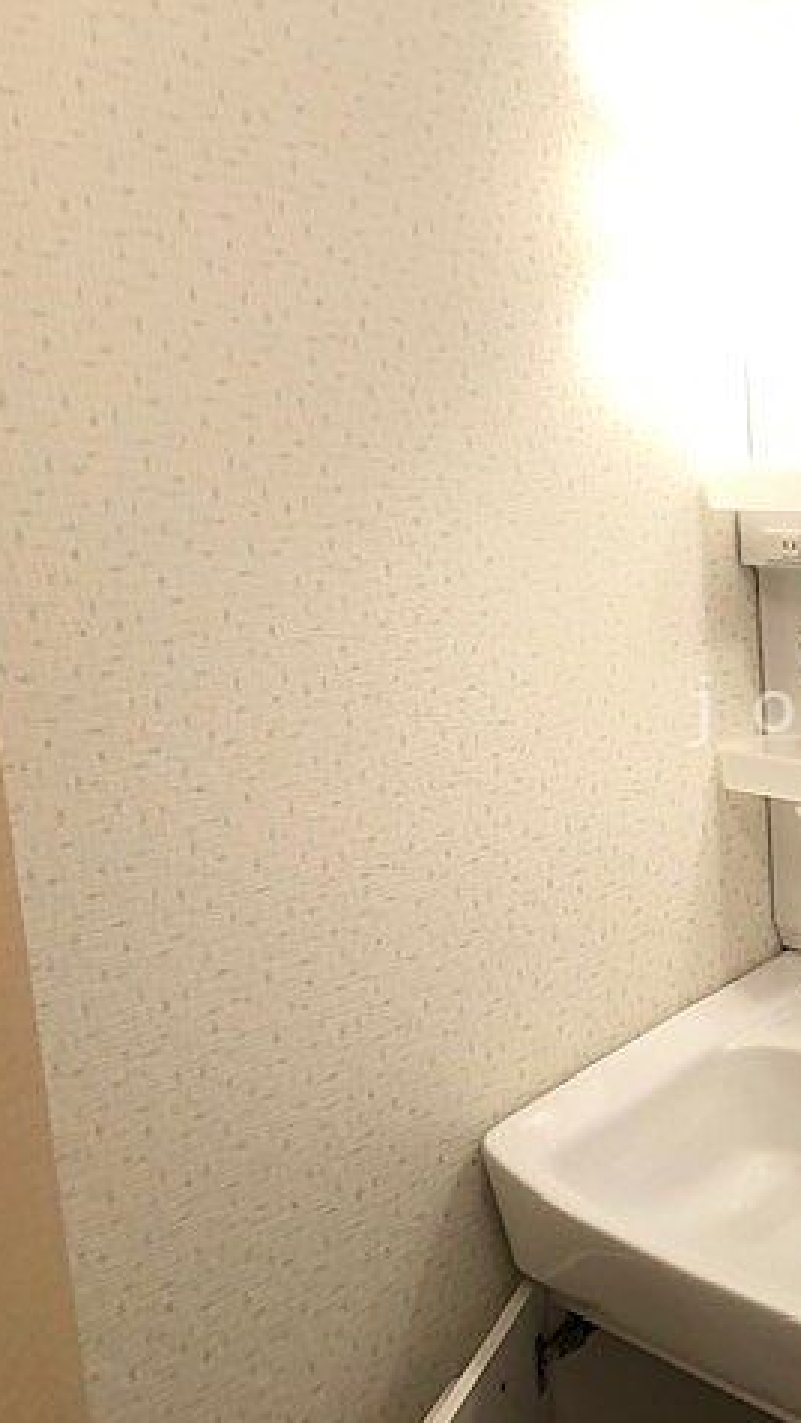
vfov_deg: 49.4
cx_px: 891
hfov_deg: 26.6
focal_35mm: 41
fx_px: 1547
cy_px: 712
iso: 40
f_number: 1.8
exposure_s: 1/25
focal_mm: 3.99
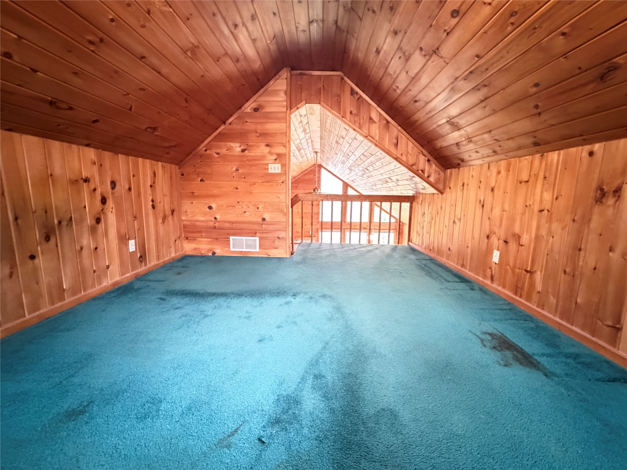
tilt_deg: -9.7
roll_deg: -1.0
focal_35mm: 14
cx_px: 314
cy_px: 235
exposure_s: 1/30
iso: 2500
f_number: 2.2
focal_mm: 2.22
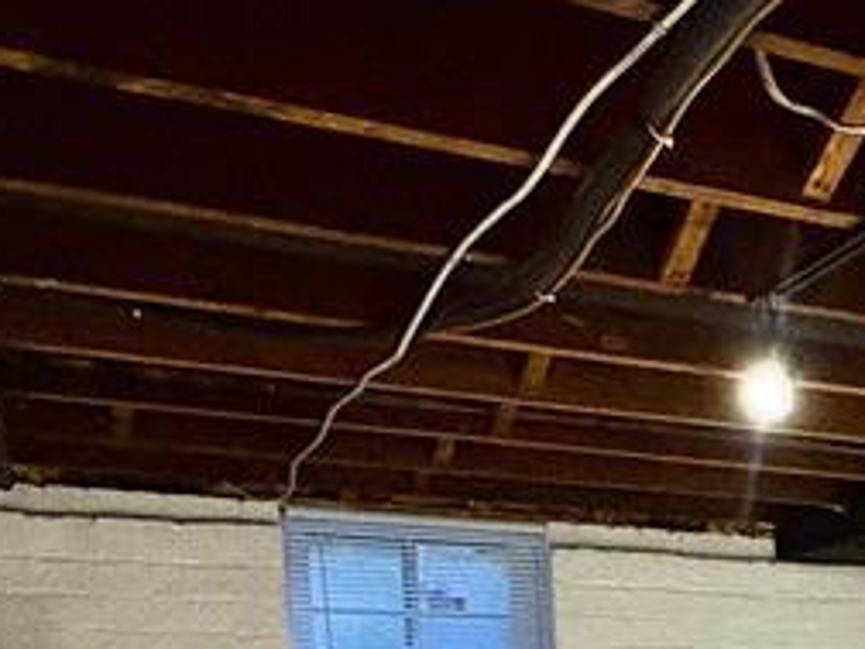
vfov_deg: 21.6
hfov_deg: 31.3
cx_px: 858
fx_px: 1424
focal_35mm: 57
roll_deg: +0.2
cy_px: 961
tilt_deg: -8.1
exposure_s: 1/60
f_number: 2.2
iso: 640
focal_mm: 2.22
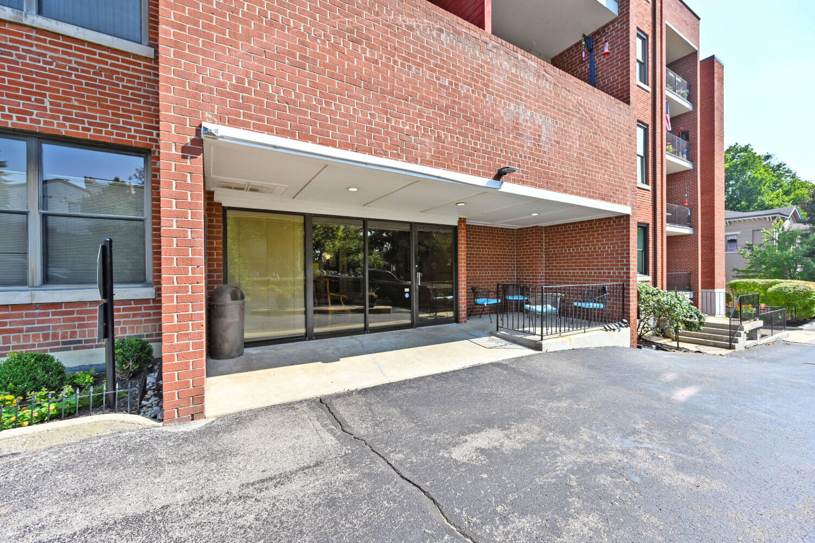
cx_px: 408
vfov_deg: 81.2
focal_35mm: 14
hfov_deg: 104.3
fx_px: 317
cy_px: 272
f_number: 6.3
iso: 100
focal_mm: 14
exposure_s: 1/250
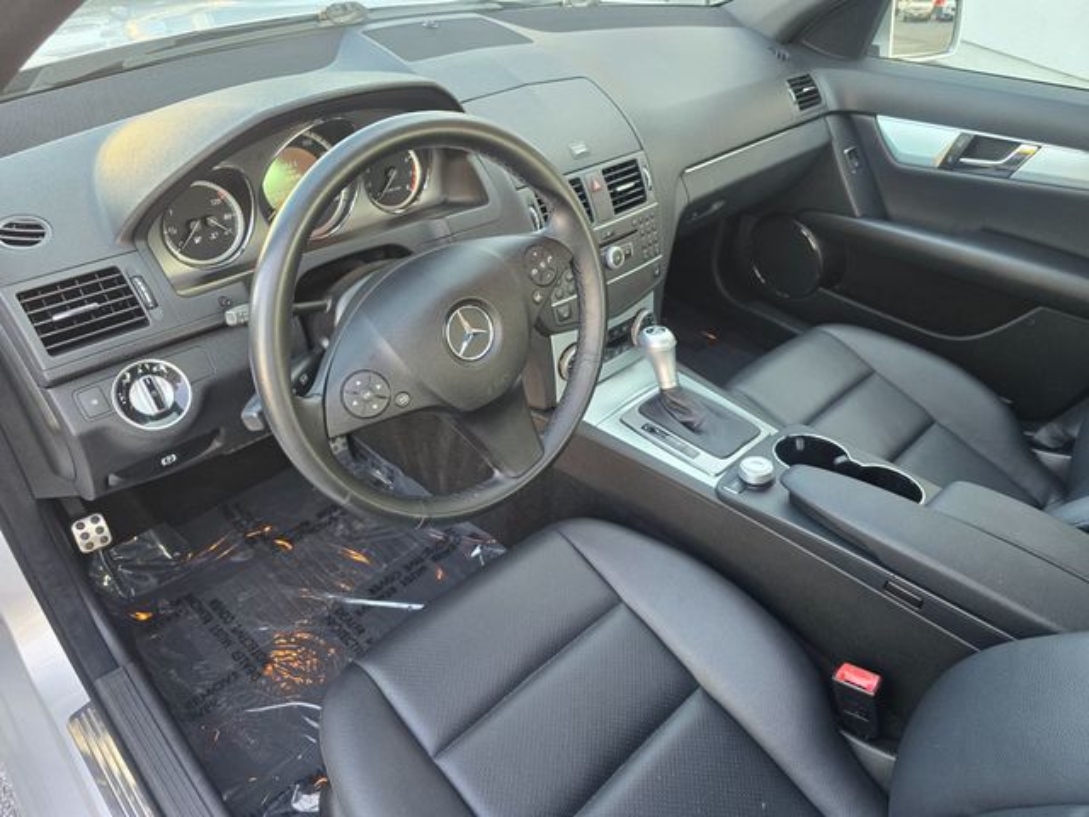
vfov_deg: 58.9
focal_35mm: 23
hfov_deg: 73.9
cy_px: 408
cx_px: 544
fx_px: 724
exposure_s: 1/120
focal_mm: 6.3
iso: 200
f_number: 1.7
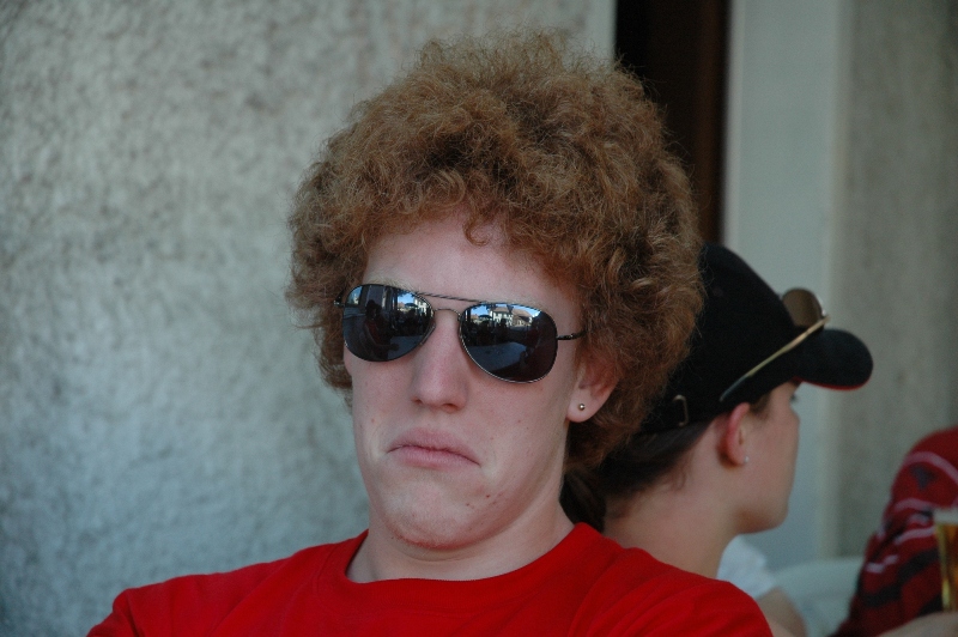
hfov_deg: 19.5
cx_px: 479
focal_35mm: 105
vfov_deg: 13.0
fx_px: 2792
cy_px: 318
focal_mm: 70
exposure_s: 1/100
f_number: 5
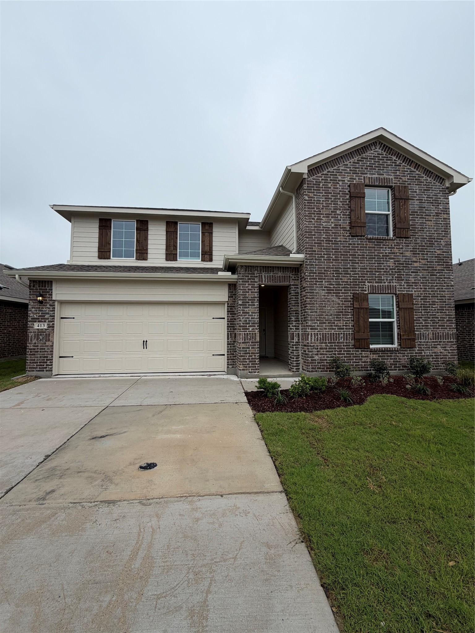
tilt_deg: +3.8
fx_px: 256
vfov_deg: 102.1
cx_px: 238
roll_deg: +0.2
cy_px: 316
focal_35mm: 14
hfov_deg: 85.7
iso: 25
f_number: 2.2
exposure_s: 1/770
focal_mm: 2.22
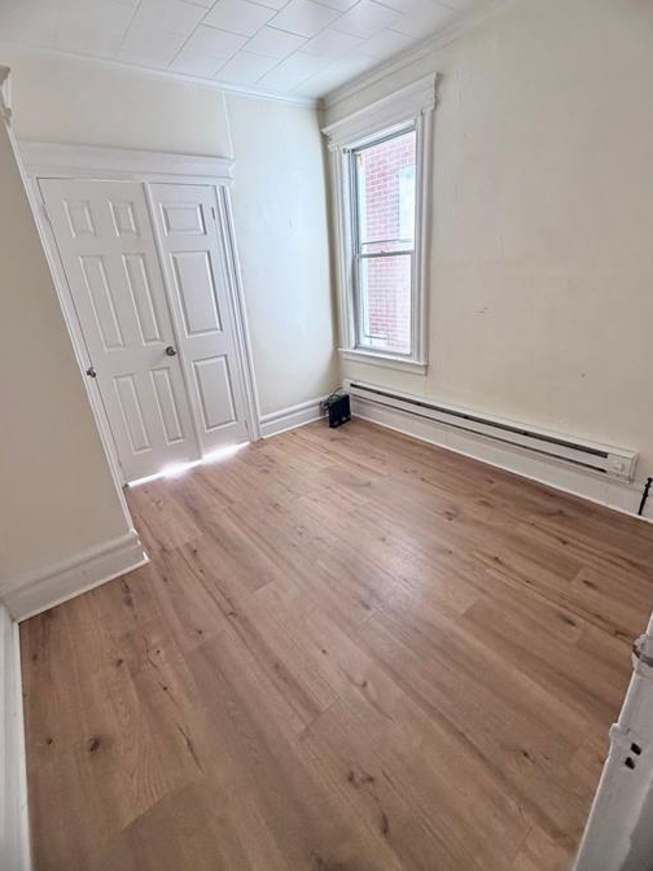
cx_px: 329
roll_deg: +3.3
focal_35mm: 16
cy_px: 423
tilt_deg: -21.6
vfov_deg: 94.5
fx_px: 402
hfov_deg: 78.1
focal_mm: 2.22
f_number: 2.2
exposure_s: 1/116
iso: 320
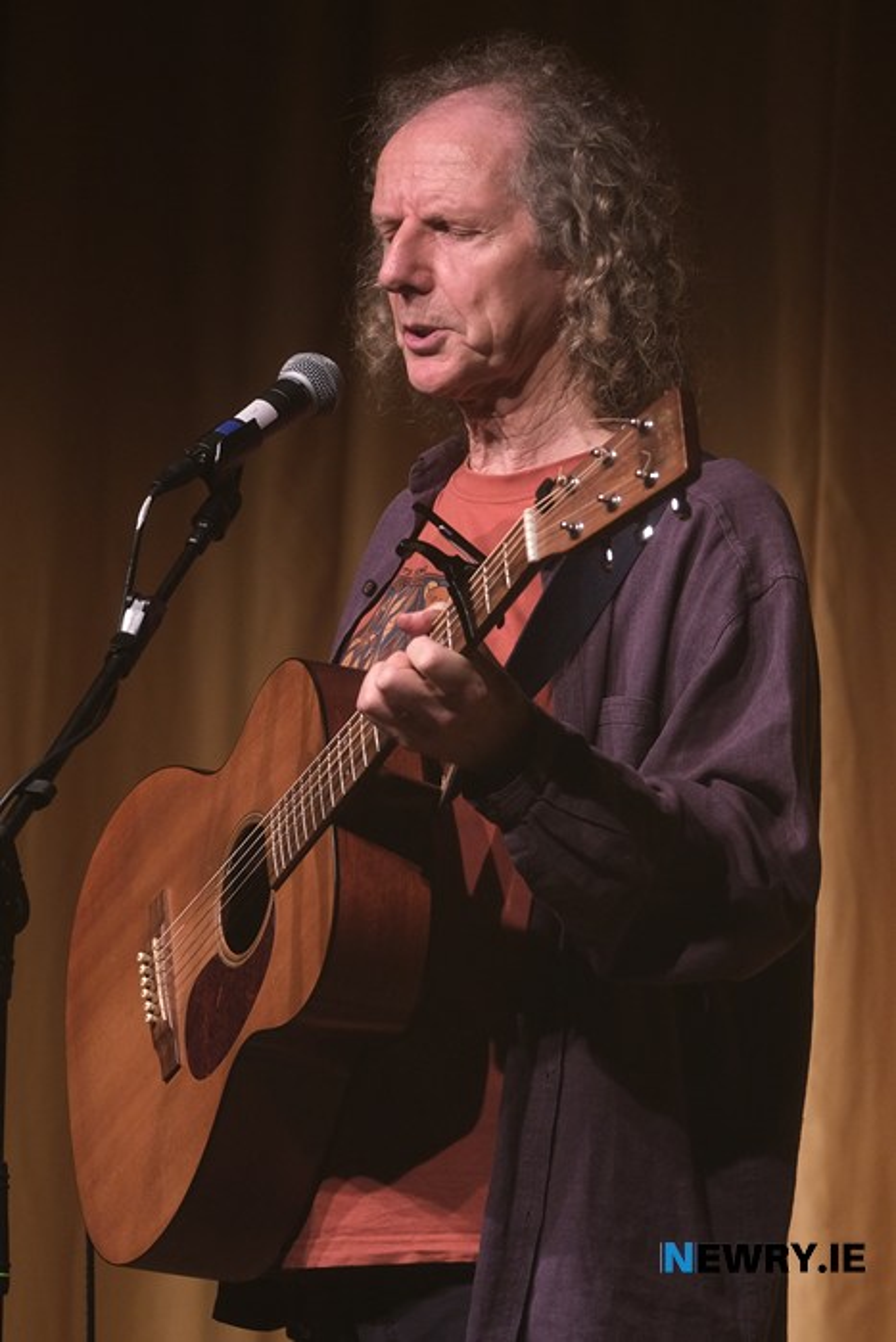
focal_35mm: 166
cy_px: 671
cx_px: 448
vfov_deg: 12.4
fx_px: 6194
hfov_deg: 8.3
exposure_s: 1/125
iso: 800
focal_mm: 110.6
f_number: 2.8
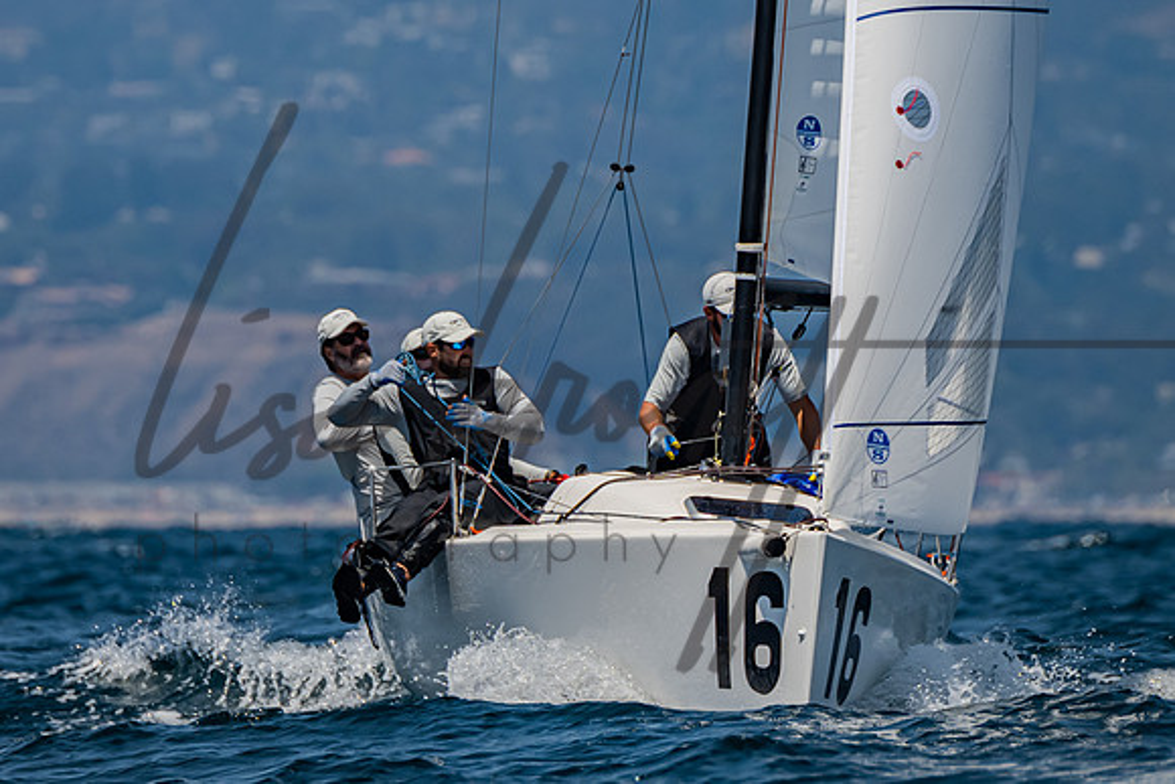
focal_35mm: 764
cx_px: 529
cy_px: 288
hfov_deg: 2.7
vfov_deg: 1.8
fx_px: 24939
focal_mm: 400
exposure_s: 1/2000
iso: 400
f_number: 6.3
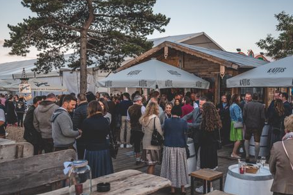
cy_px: 105
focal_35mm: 37
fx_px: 301
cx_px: 161
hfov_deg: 51.8
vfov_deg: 35.9
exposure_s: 1/250
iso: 320
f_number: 4
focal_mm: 33
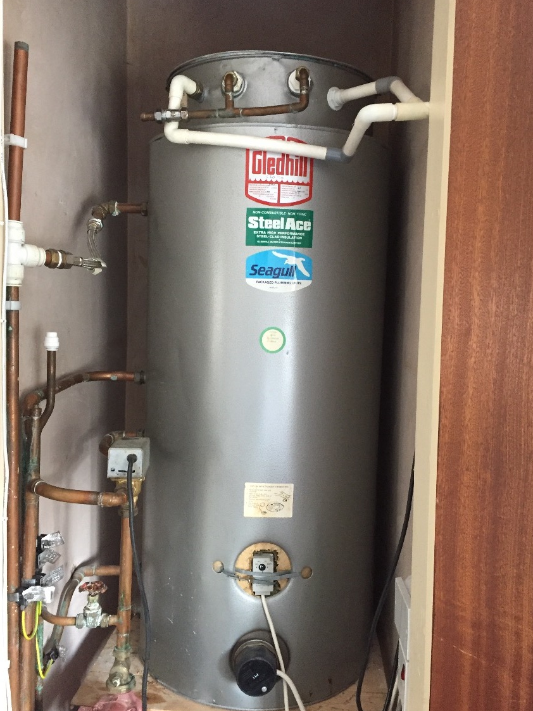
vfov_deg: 58.4
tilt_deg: -1.3
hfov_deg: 45.4
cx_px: 272
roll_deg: +0.3
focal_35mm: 31
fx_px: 637
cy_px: 353
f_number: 2.2
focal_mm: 4.15
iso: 250
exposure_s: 1/33
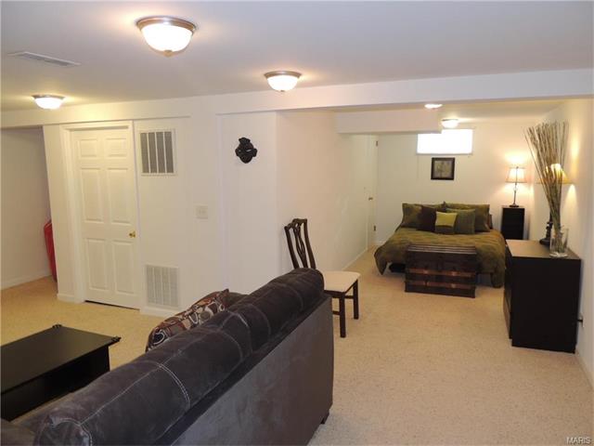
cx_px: 297
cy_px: 223
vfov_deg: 56.8
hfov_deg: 71.6
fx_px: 412
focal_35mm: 24
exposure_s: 1/40
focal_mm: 4.3
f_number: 3
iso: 220
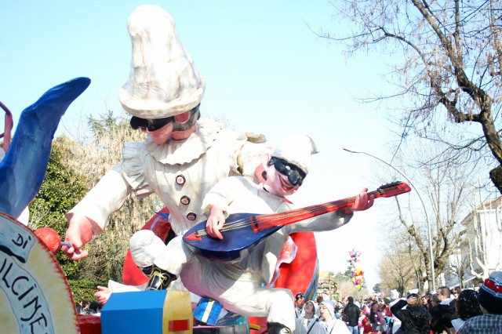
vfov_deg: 31.9
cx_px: 251
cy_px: 167
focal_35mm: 42
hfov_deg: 46.4
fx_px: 585
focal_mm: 28
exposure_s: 1/500
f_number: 4.5
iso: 200
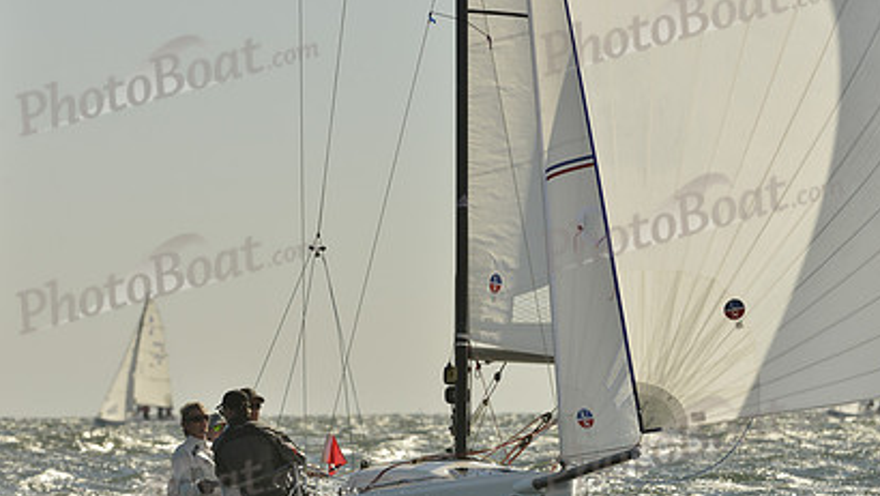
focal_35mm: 400
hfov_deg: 5.4
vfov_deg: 3.0
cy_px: 360
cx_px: 431
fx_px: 9337
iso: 280
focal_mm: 270
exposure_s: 1/1600
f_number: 9
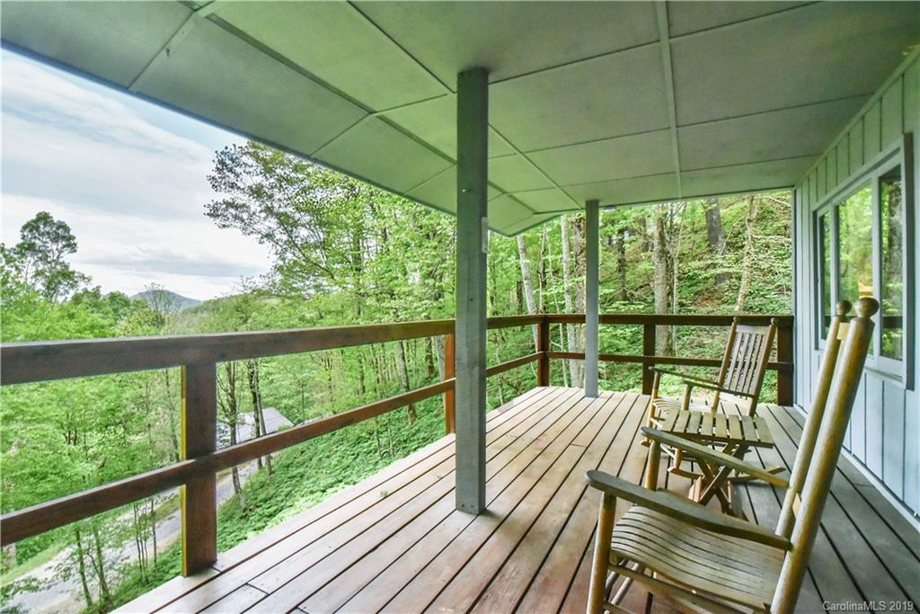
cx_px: 460
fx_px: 409
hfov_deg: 96.7
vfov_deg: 73.8
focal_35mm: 16
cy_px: 307
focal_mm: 16
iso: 4000
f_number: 20
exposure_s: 1/400
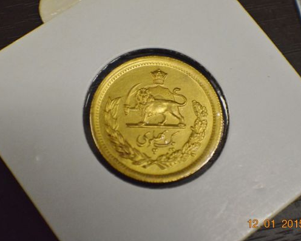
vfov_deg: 16.4
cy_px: 120
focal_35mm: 94
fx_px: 834
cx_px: 157
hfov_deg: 20.5
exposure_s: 1/250
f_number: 5.6
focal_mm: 55
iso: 3200
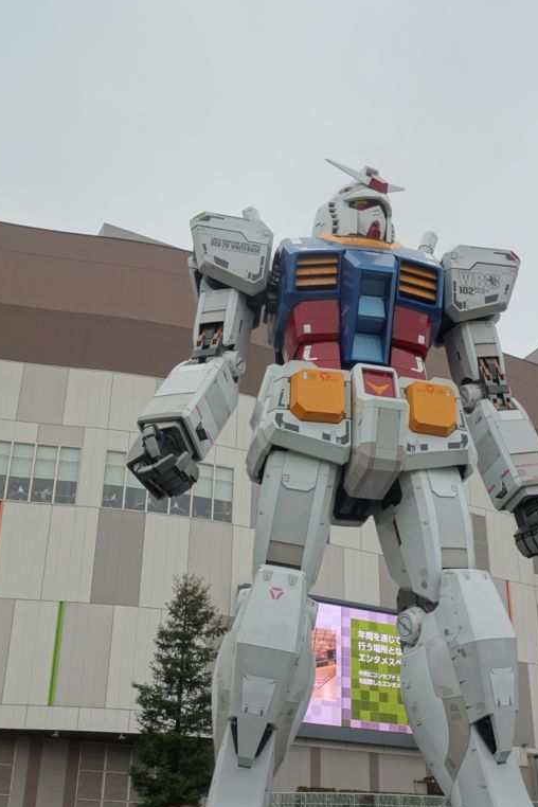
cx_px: 338
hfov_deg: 31.7
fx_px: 941
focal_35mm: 42
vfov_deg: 46.0
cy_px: 502
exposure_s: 1/125
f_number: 5.6
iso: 125
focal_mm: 12.03
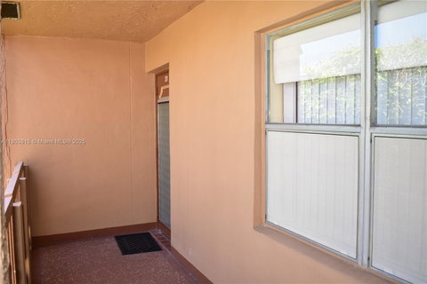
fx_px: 409
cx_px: 214
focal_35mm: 34
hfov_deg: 55.1
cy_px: 142
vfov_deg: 38.4
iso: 160
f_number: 3.8
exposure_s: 1/60
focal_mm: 23
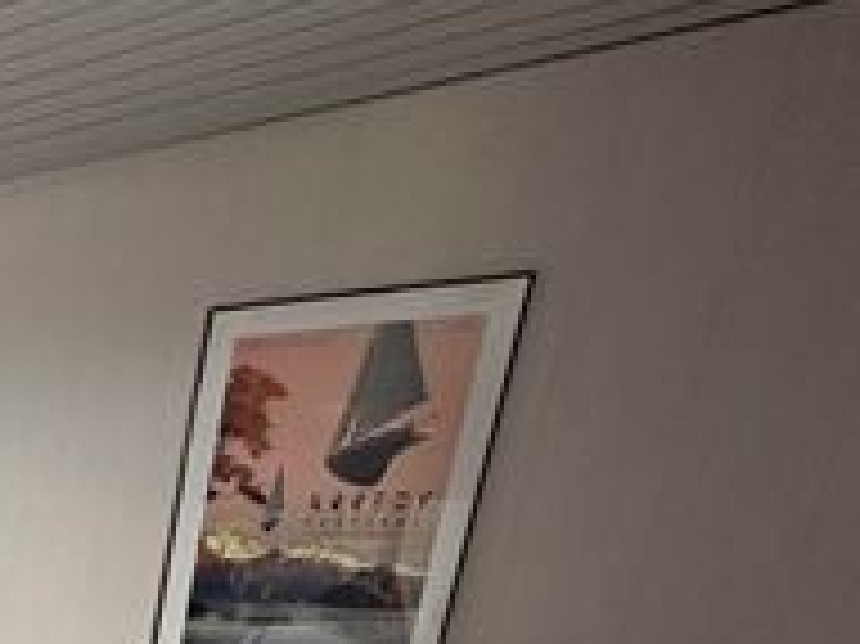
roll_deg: -0.6
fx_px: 1092
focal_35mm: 44
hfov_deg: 28.9
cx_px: -401
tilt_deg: -17.1
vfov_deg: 26.4
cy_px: 892
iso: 160
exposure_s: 1/99
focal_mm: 2.22
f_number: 2.2
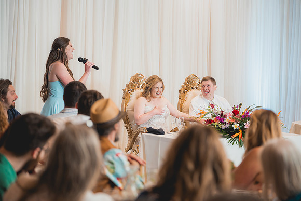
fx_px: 895
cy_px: 100
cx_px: 150
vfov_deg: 12.8
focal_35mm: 107
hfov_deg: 19.1
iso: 1000
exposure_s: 1/250
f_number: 2.8
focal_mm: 107
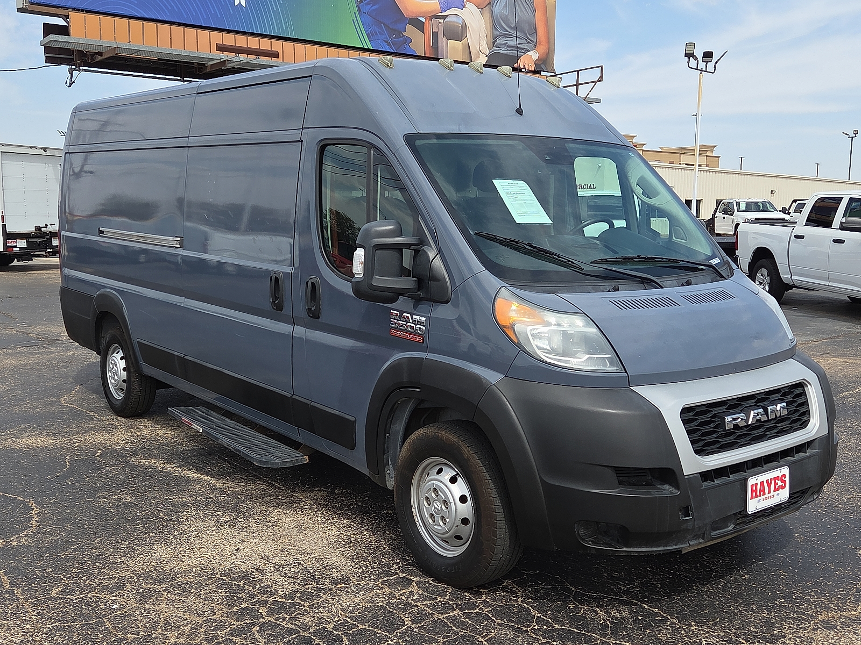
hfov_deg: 52.6
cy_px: 322
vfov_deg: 40.7
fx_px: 871
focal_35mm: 35
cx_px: 430
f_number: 1.8
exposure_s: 1/5000
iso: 76
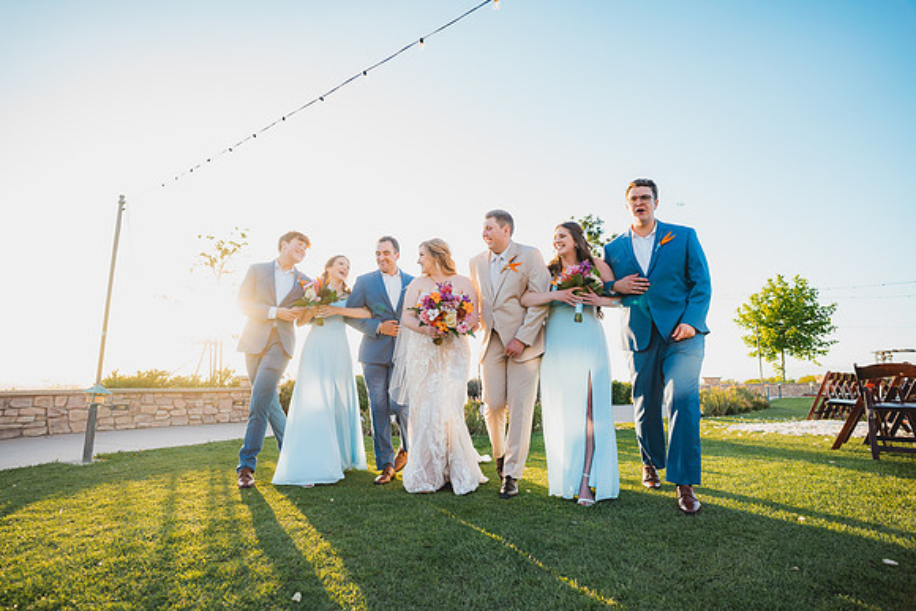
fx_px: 458
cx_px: 458
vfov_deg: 67.4
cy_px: 306
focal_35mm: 18
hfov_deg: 90.0
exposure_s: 1/160
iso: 125
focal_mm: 18
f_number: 2.8
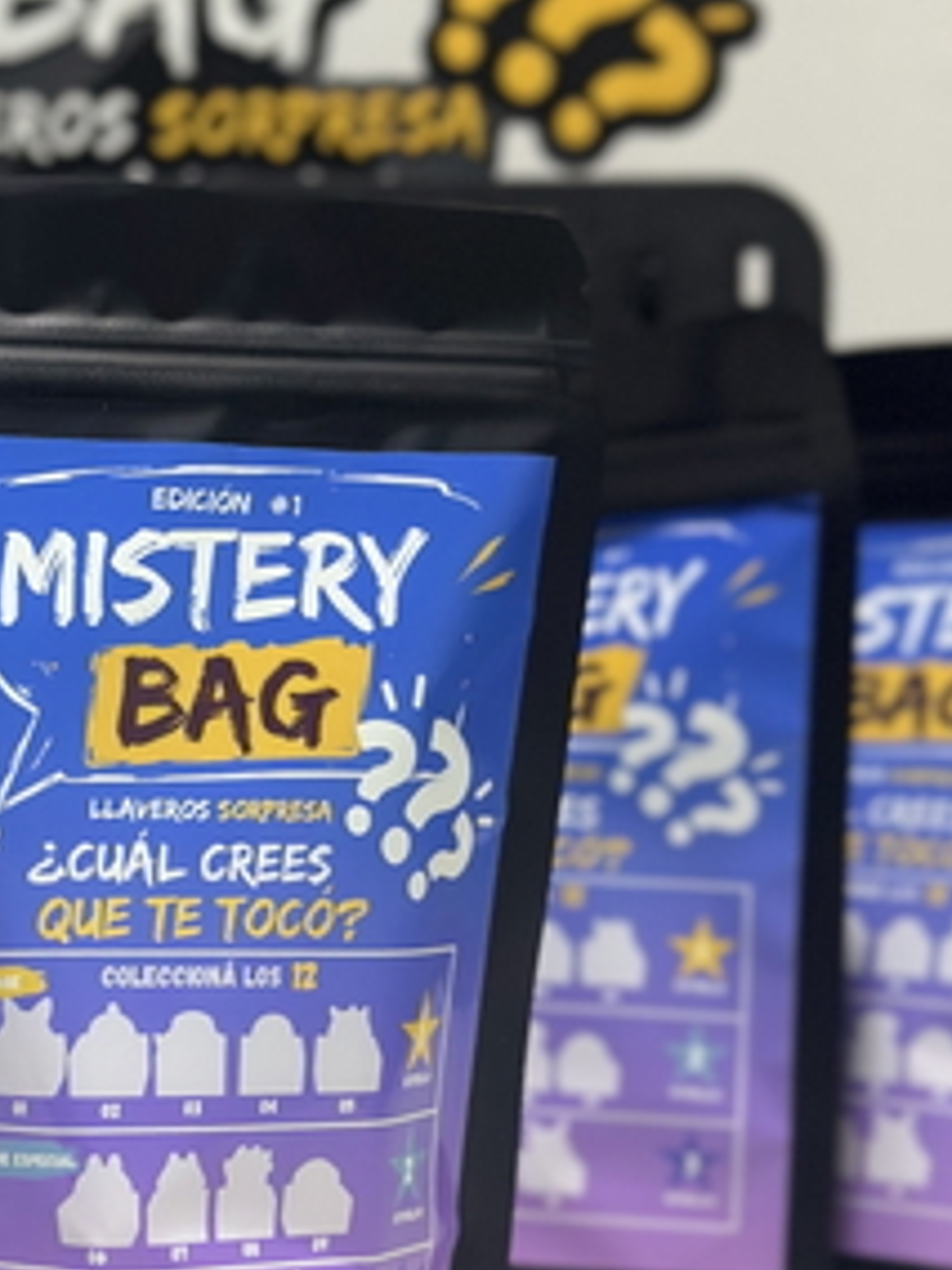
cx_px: 165
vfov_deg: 21.7
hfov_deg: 16.3
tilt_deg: -0.1
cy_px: 798
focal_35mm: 90
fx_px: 3300
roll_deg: +0.8
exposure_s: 1/50
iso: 320
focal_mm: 6.86
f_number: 1.78
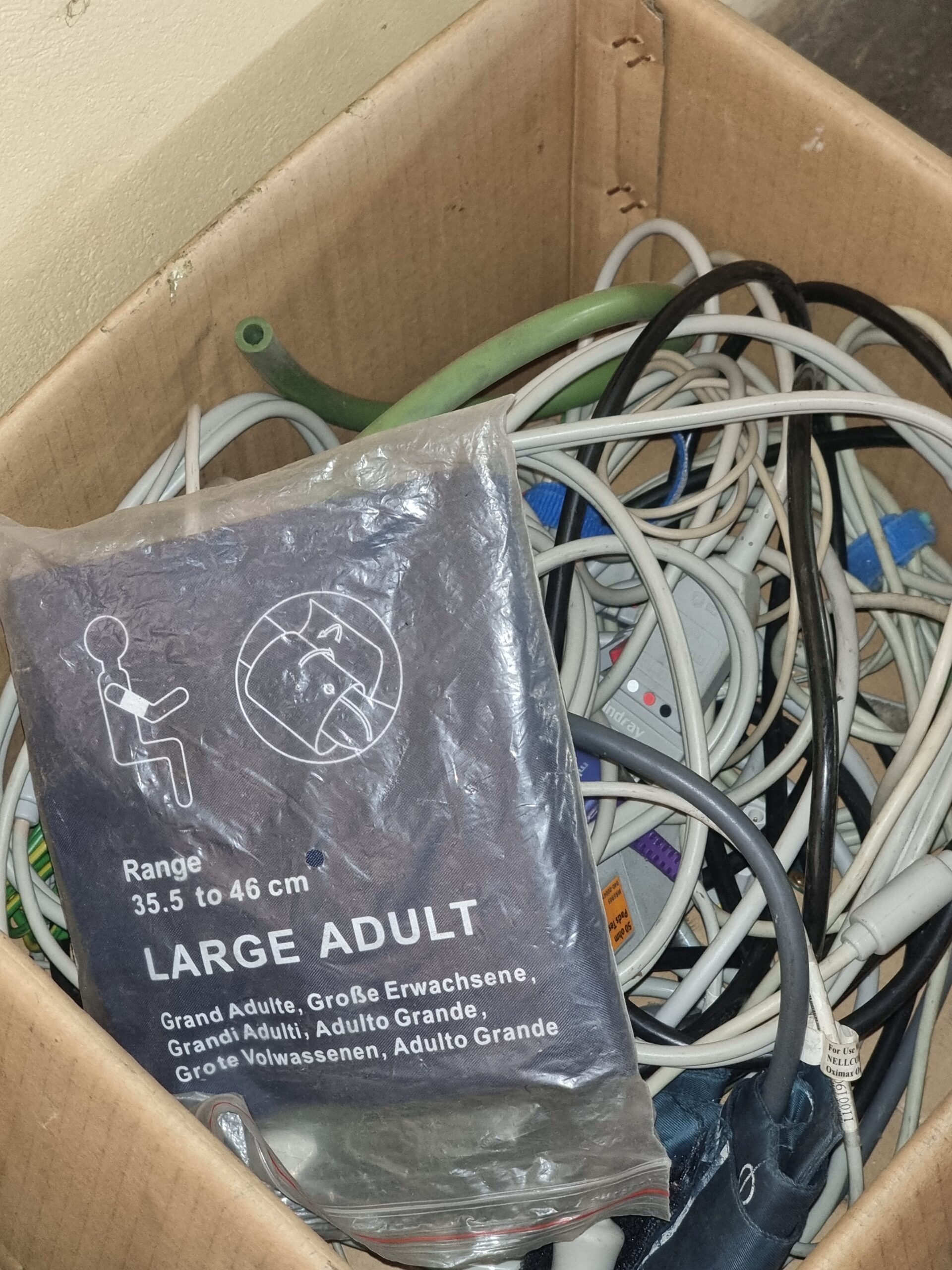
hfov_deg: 20.4
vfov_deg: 27.0
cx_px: 476
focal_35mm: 72
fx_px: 2640
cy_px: 635
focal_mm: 9
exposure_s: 1/33
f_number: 2.4
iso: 640
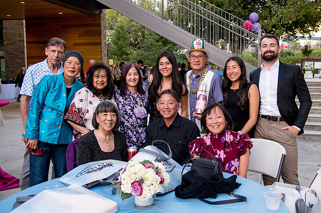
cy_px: 101
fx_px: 335
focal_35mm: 38
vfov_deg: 35.3
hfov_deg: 51.0
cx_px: 179
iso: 2500
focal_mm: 31
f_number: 4
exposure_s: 1/1600
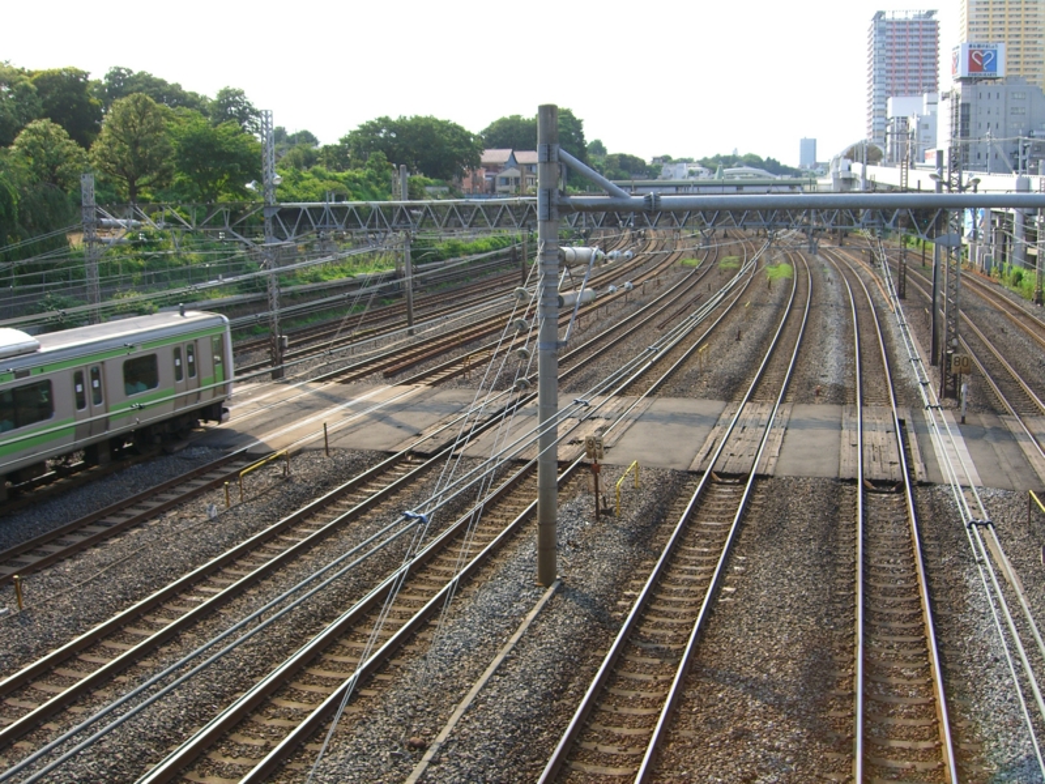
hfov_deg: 49.0
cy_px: 392
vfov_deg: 37.7
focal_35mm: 38
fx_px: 1147
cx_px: 522
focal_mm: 7.9
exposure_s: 1/250
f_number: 4
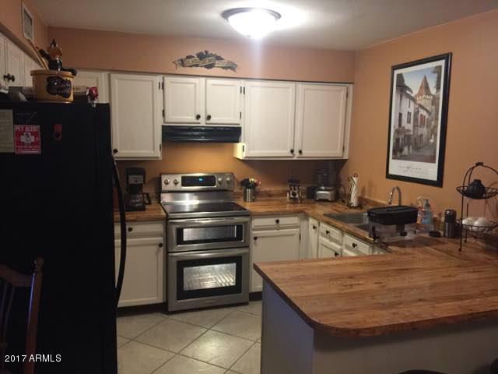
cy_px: 187
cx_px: 249
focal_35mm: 29
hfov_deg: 61.7
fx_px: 417
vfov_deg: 48.2
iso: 80
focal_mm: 4.15
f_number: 2.2
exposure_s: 1/4
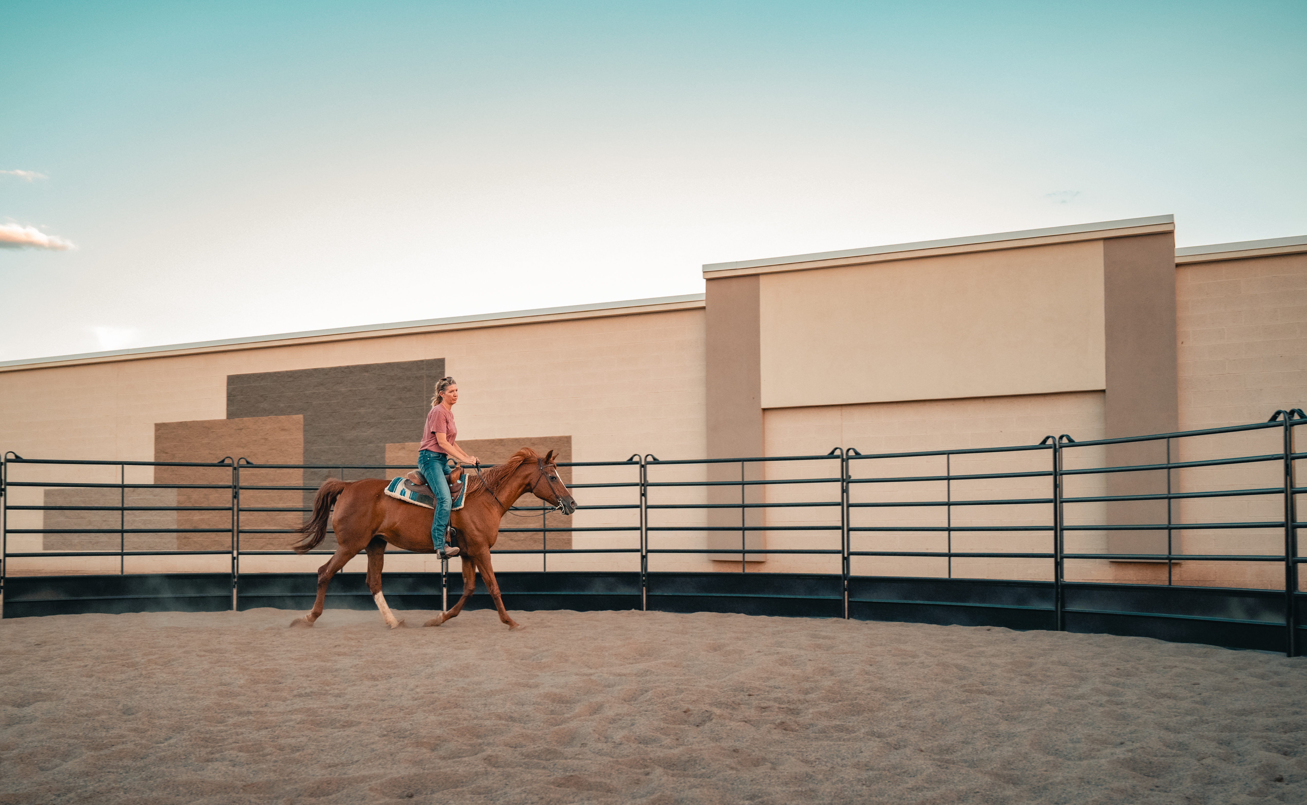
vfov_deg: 36.3
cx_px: 639
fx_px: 1224
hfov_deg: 56.2
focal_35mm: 34
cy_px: 477
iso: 2000
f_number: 4
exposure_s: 1/160
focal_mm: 30
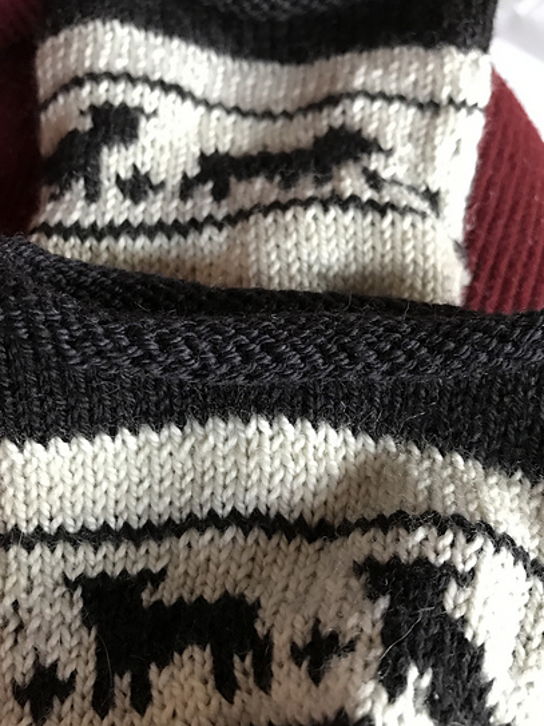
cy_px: 378
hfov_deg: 42.9
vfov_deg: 55.3
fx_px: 692
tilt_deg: -65.3
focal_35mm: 33
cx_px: 259
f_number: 1.8
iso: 100
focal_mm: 3.99
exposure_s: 1/14
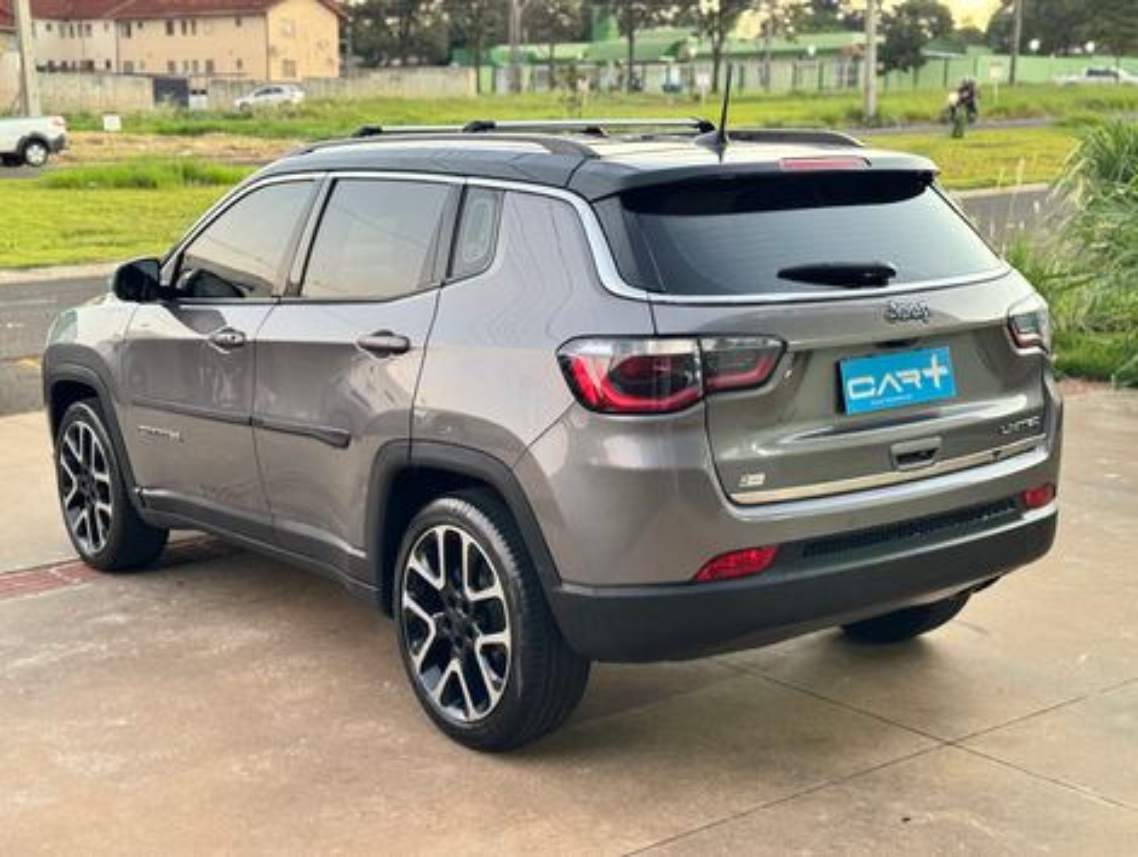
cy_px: 428
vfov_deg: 30.3
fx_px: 1580
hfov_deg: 39.6
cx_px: 569
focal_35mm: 48
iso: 320
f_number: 1.78
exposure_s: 1/40
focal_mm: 6.76
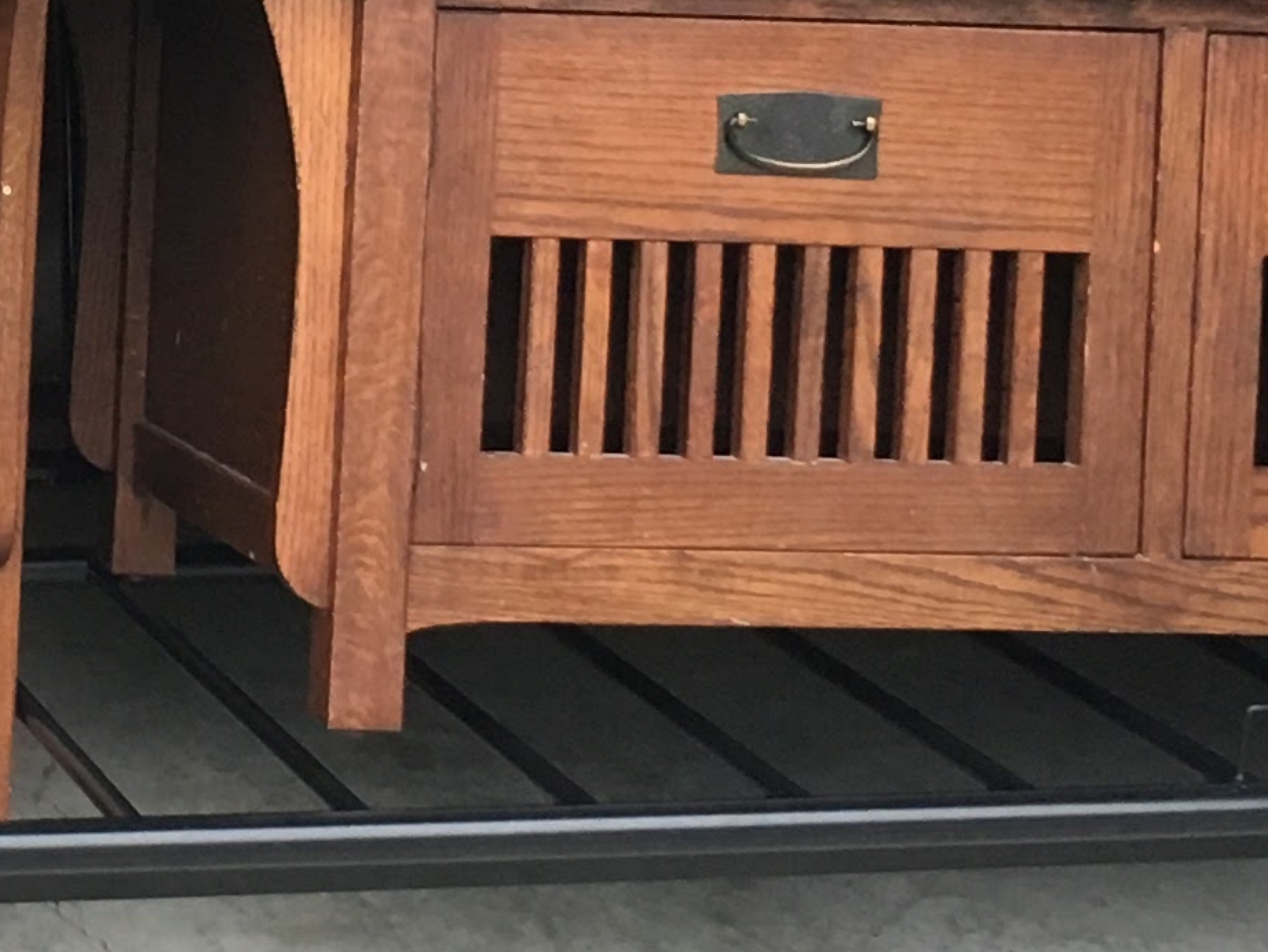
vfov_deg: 11.5
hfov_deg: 14.9
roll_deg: -1.2
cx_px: -346
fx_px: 4653
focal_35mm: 127
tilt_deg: -13.9
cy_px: -105
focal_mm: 4.15
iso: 40
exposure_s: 1/30
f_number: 2.2
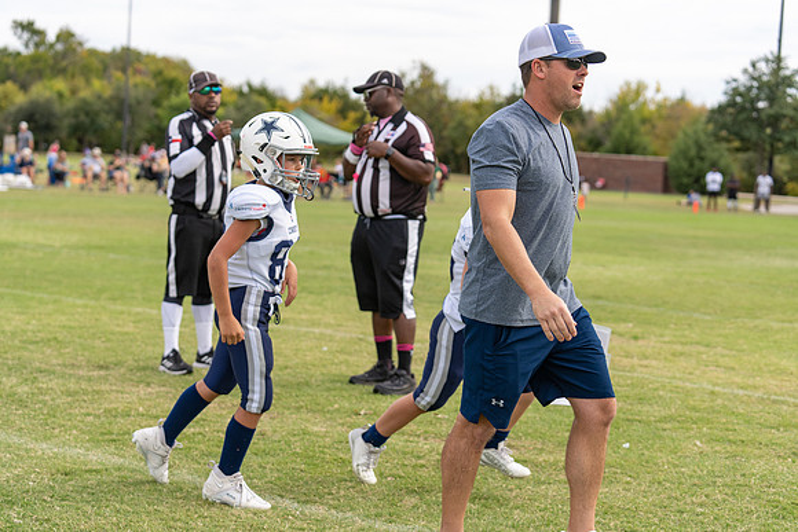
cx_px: 399
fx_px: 1552
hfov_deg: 28.8
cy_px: 266
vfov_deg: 19.5
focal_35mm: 70
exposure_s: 1/1250
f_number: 3.5
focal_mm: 70
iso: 250
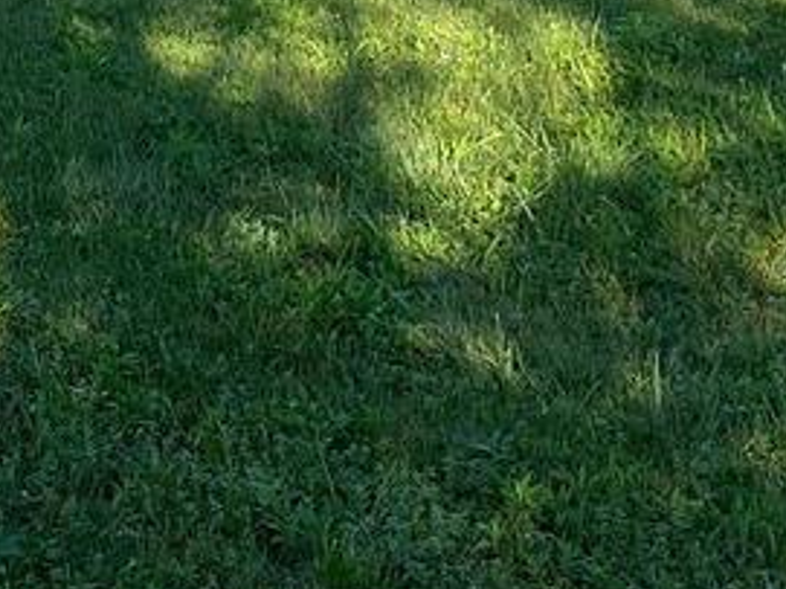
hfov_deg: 13.3
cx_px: -487
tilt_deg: +3.6
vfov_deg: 9.4
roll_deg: -1.7
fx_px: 3132
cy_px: -917
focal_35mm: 138
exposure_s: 1/1838
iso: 32
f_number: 1.8
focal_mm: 4.25
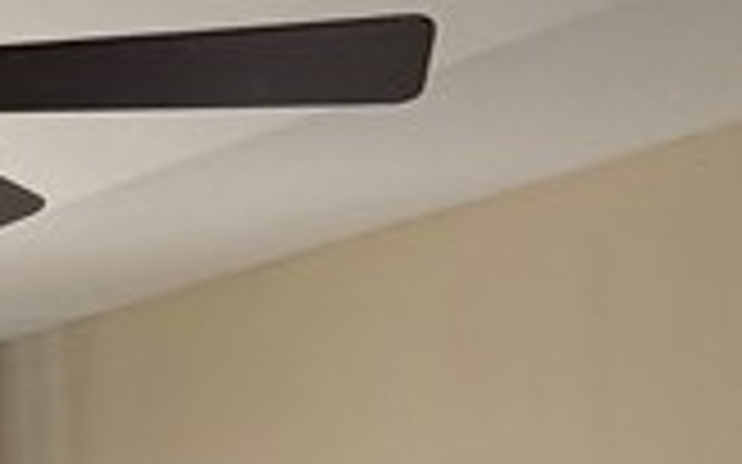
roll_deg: +2.7
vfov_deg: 8.1
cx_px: -265
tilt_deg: +1.6
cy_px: 784
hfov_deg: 12.8
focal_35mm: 158
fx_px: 3194
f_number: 1.78
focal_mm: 6.76
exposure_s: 1/60
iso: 200
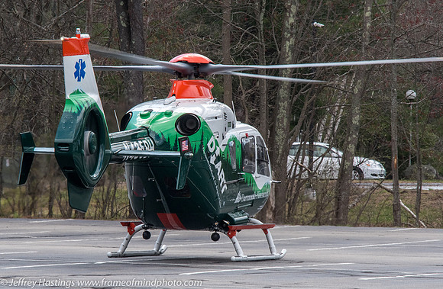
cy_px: 187
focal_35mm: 435
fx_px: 5323
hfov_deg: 4.8
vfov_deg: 3.1
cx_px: 186
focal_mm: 190
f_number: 13
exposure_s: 1/320
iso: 500
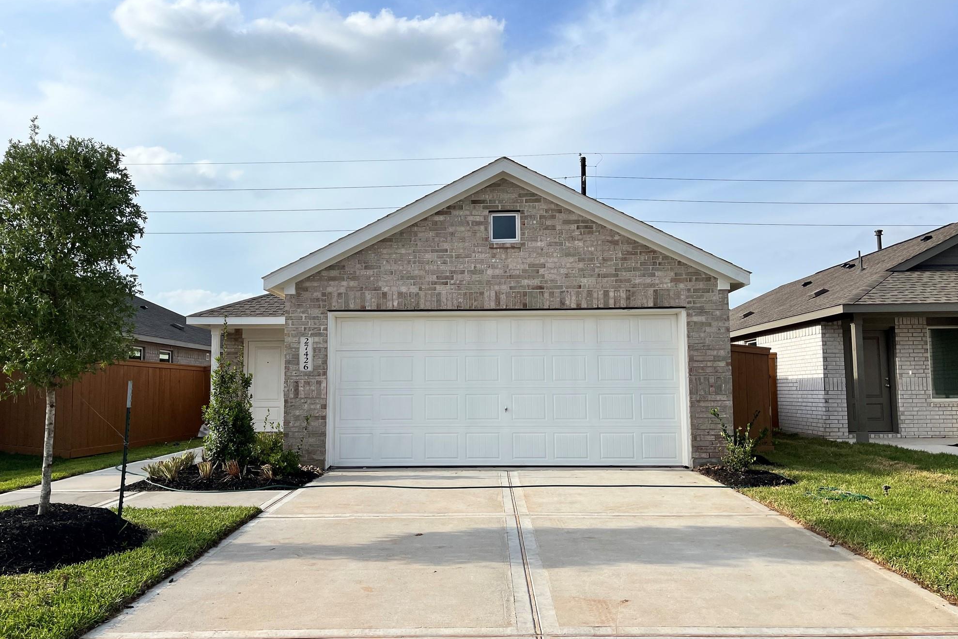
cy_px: 321
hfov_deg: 65.5
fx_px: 745
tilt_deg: +4.1
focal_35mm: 28
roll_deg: +0.0
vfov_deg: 46.4
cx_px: 465
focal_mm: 5.1
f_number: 1.6
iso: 50
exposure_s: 1/4016
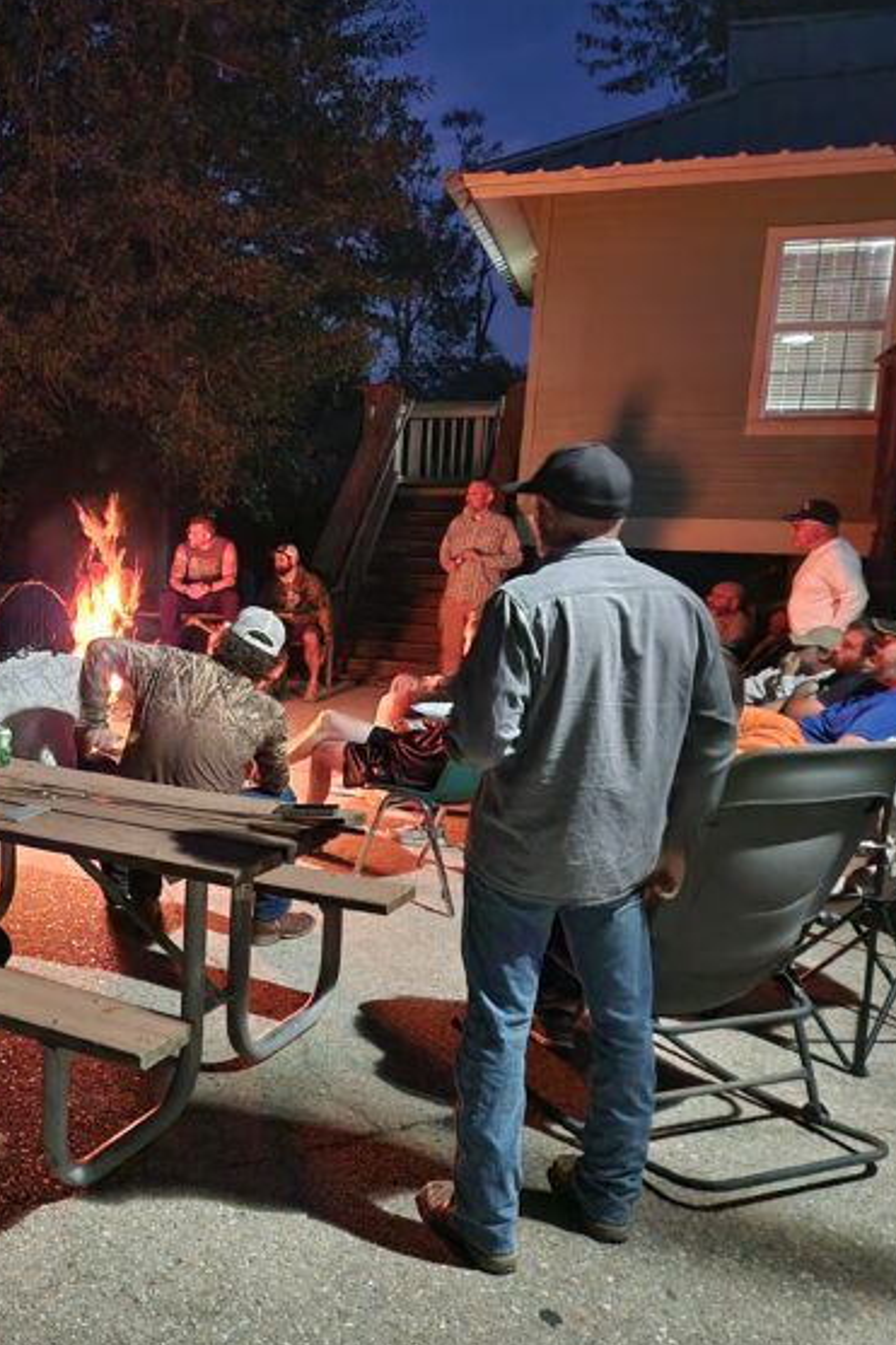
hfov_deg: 37.2
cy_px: 662
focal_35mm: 33
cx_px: 82
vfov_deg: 57.2
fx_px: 1233
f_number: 1.8
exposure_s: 1/9.24
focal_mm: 5.4
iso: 1600
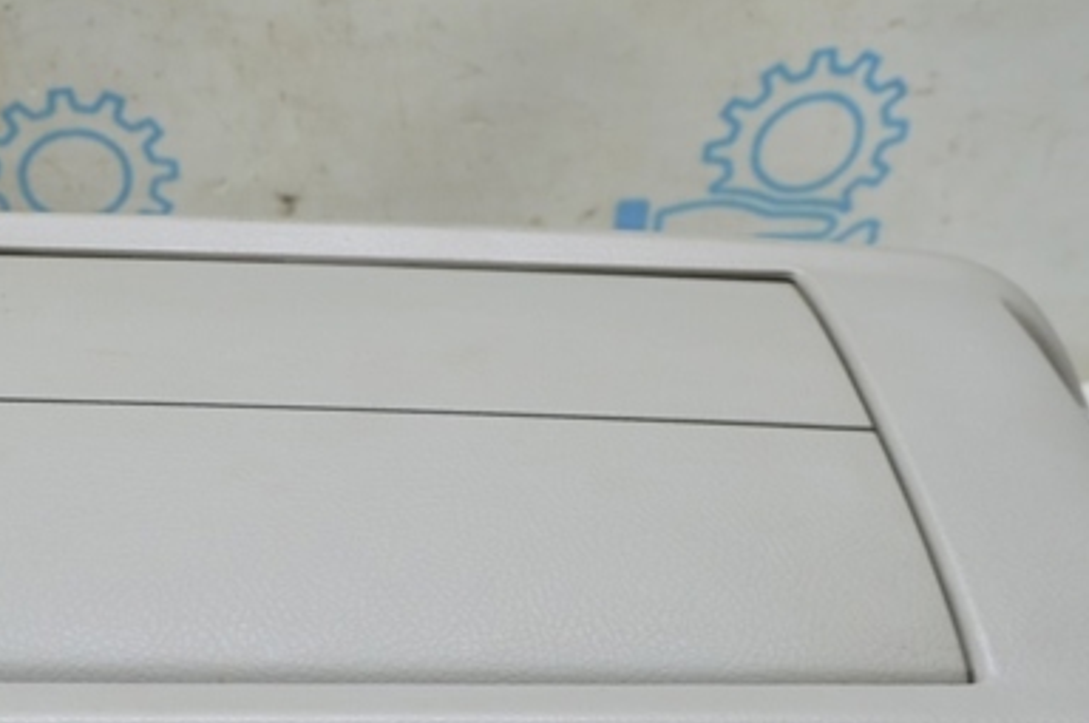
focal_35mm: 50
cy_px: 387
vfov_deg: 26.9
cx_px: 233
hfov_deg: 38.3
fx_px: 1511
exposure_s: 1/20
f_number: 5.6
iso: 400
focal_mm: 20
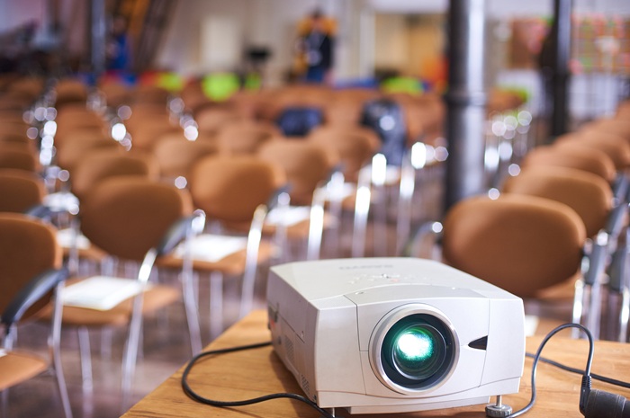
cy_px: 209
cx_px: 315
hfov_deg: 39.6
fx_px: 874
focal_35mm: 50
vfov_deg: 26.9
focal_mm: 50
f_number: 2.2
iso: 800
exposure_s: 1/160
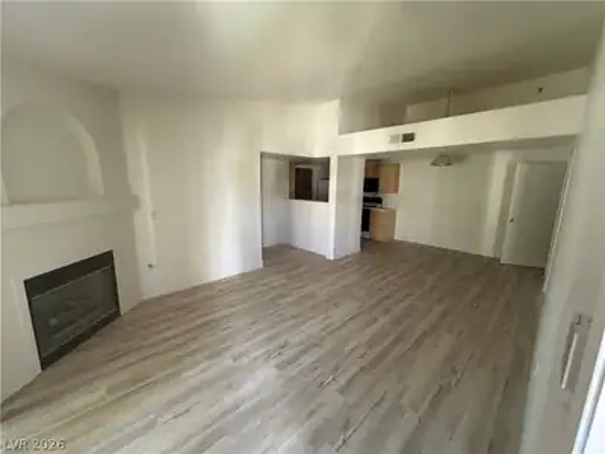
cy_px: 227
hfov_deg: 102.1
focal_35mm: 14
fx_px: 245
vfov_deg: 85.7
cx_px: 302
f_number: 2.2
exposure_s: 1/60
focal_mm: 2.22
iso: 400
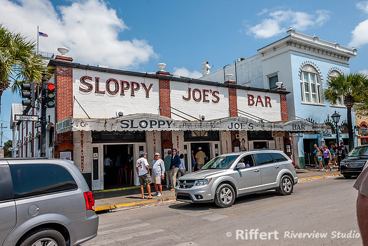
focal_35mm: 27
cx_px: 184
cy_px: 123
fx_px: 276
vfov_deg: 48.0
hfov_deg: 67.3
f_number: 8
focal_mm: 18
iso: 100
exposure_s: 1/250
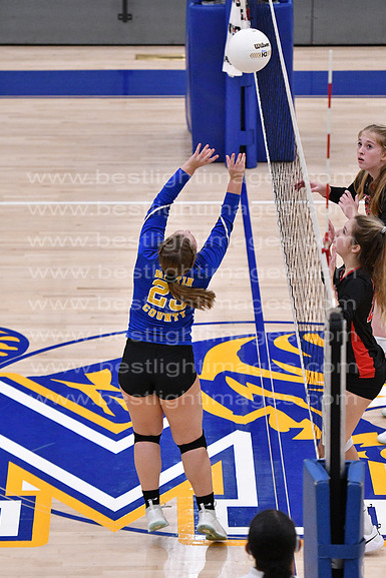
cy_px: 290
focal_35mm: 196
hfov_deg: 7.0
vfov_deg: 10.5
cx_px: 193
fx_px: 3150
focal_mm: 130
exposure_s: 1/1250
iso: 6400
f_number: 3.2
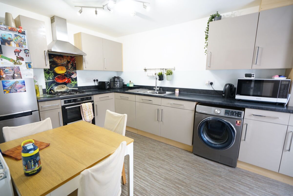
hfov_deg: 96.7
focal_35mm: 16
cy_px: 98
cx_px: 146
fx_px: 130
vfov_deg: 73.8
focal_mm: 16
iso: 400
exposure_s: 1/13
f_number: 4
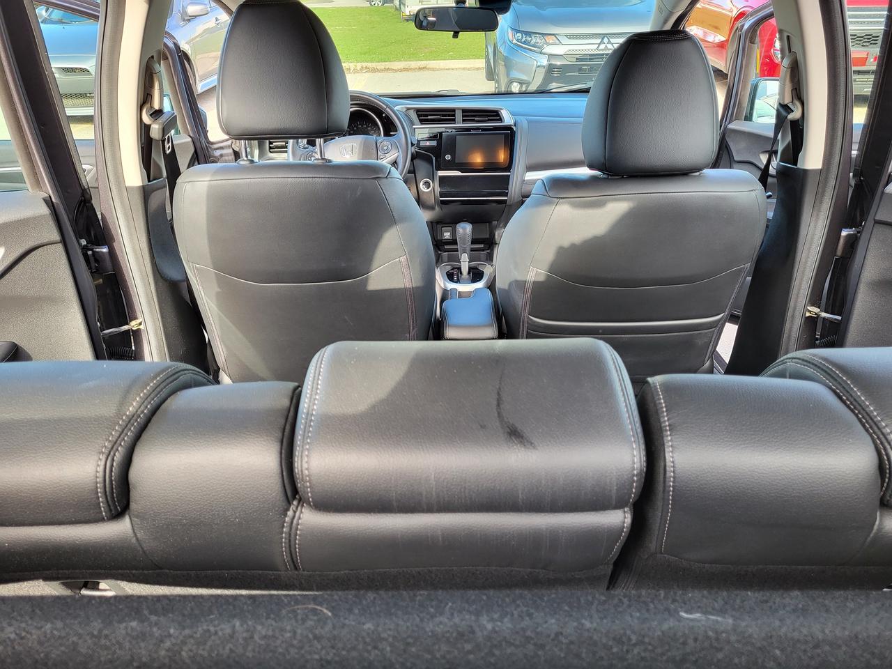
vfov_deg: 53.1
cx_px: 446
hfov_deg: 67.3
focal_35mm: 26
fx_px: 670
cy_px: 334
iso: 64
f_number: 1.8
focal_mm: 5.4
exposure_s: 1/120
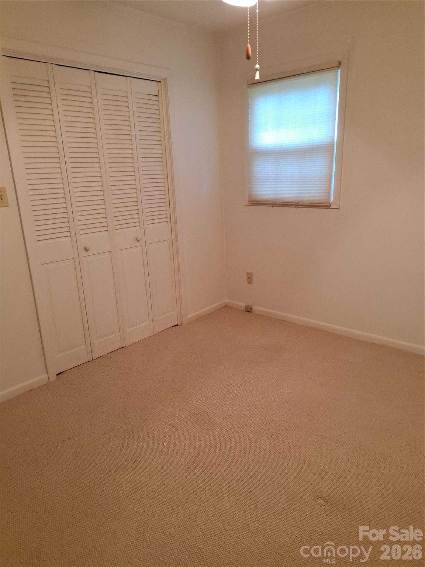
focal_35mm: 24
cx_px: 212
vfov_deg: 71.6
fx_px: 393
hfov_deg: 56.8
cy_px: 284
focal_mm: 5.23
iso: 500
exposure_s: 1/60
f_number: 1.8
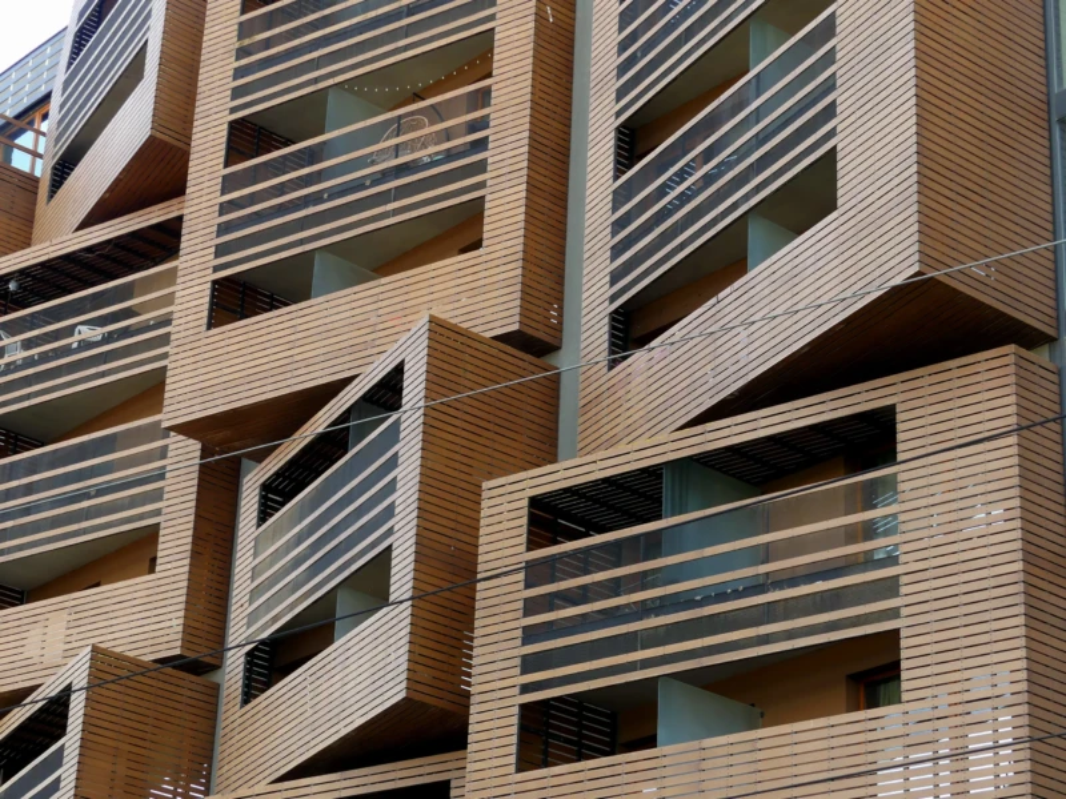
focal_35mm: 86
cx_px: 533
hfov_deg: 22.8
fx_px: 2648
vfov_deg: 17.2
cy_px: 400
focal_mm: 15.5
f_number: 4
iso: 100
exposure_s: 1/100
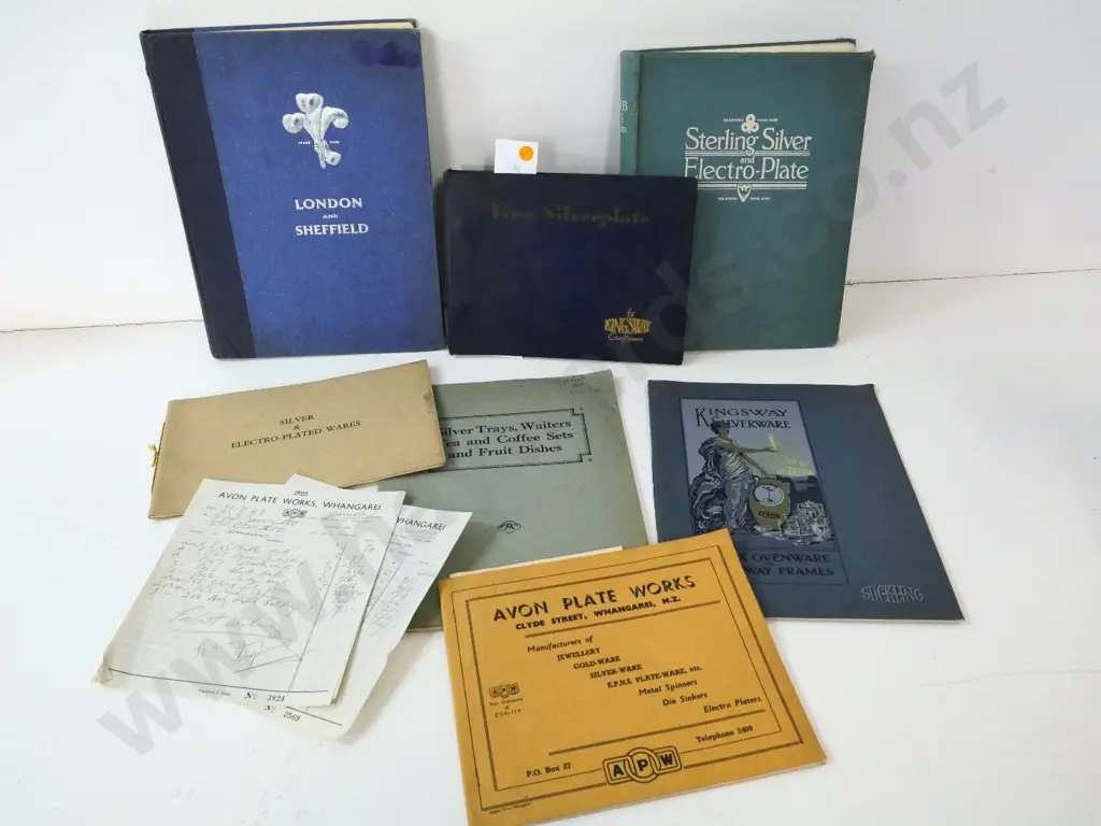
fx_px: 827
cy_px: 413
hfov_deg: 67.3
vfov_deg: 53.1
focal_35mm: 26
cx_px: 550
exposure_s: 1/100
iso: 3200
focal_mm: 13
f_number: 6.3
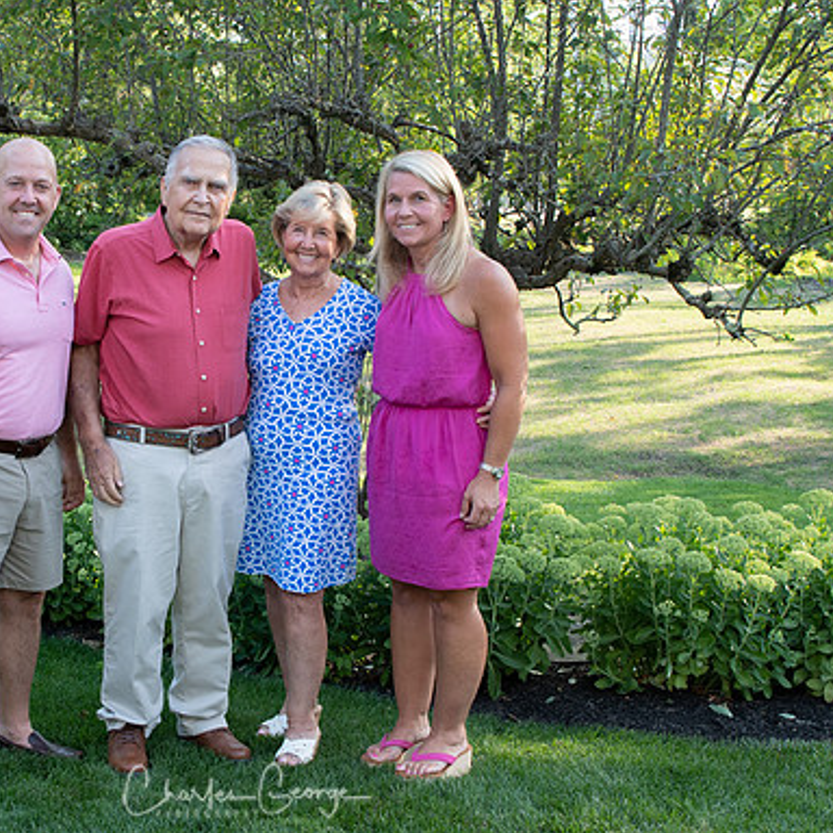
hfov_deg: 31.0
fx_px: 1470
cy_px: 408
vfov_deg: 31.6
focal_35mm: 54
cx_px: 191
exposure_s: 1/125
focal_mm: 24
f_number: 5.6
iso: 400
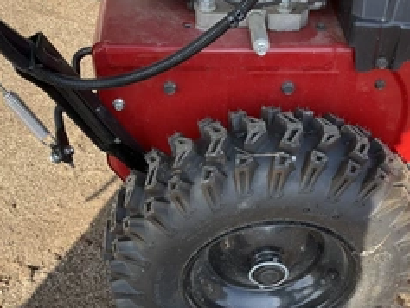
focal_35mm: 49
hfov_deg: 38.8
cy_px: 204
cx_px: 240
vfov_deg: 29.5
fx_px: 581
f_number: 1.8
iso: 25
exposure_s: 1/360
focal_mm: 3
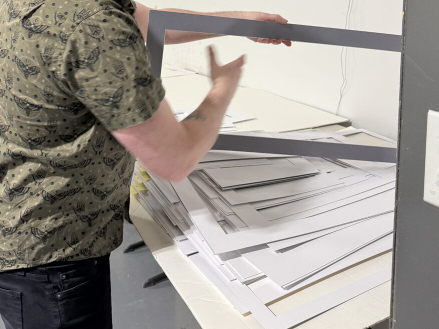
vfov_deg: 39.0
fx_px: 444
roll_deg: +1.9
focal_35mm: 35
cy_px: 61
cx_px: 204
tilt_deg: -8.5
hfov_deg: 52.6
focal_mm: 6.76
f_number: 1.78
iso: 200
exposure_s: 1/120
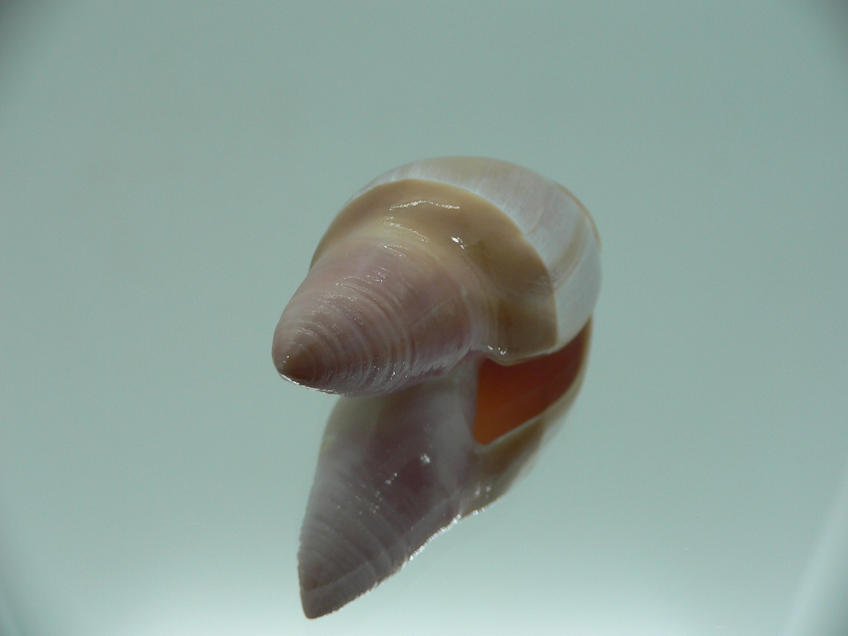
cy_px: 318
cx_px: 424
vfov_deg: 40.7
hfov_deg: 52.6
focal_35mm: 35
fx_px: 857
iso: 80
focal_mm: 4.6
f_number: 2.8
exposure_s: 1/60
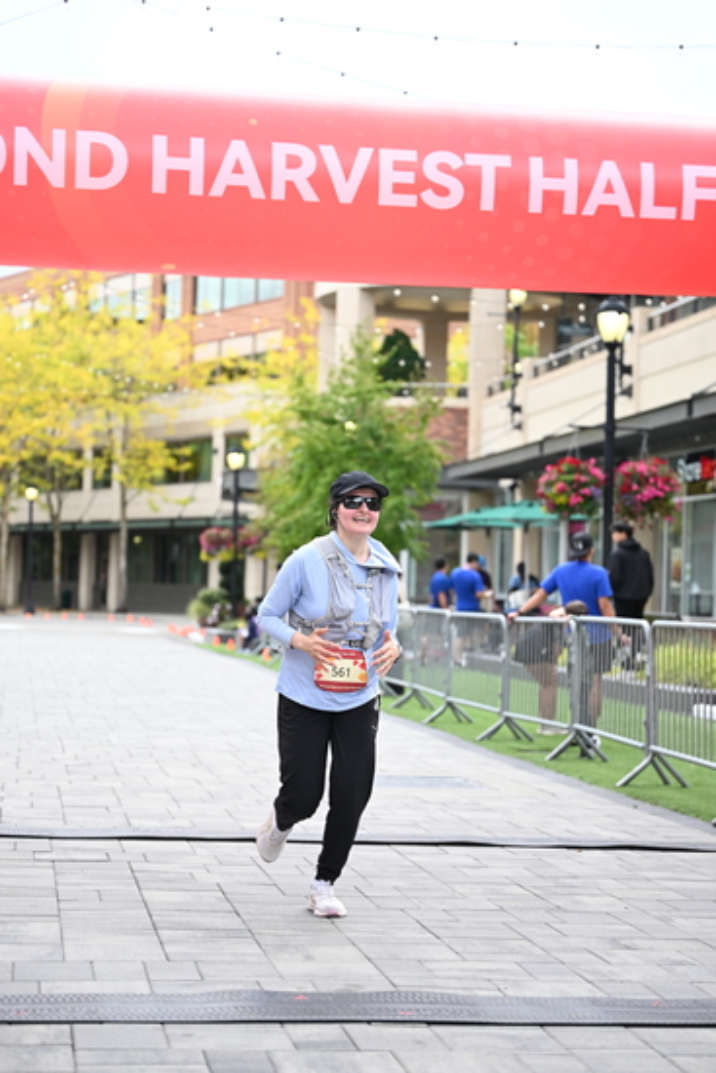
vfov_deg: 28.8
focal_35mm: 70
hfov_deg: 19.5
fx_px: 2087
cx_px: 358
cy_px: 536
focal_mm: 70
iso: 640
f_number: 2.8
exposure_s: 1/1600
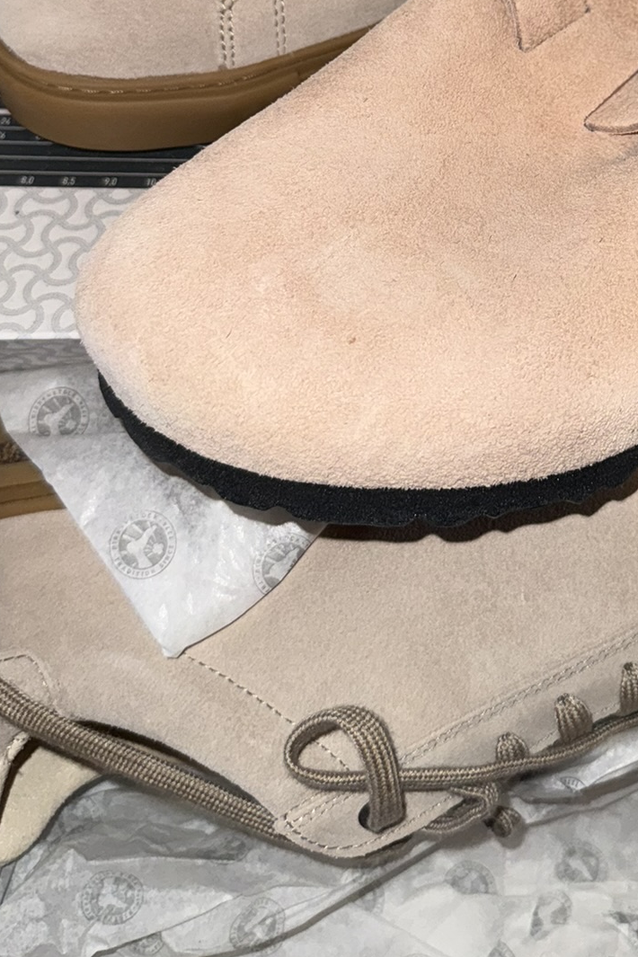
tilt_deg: -76.4
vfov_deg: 38.6
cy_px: 119
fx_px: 1276
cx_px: 536
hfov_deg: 27.4
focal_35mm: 48
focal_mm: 6.76
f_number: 1.78
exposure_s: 1/55
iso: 64
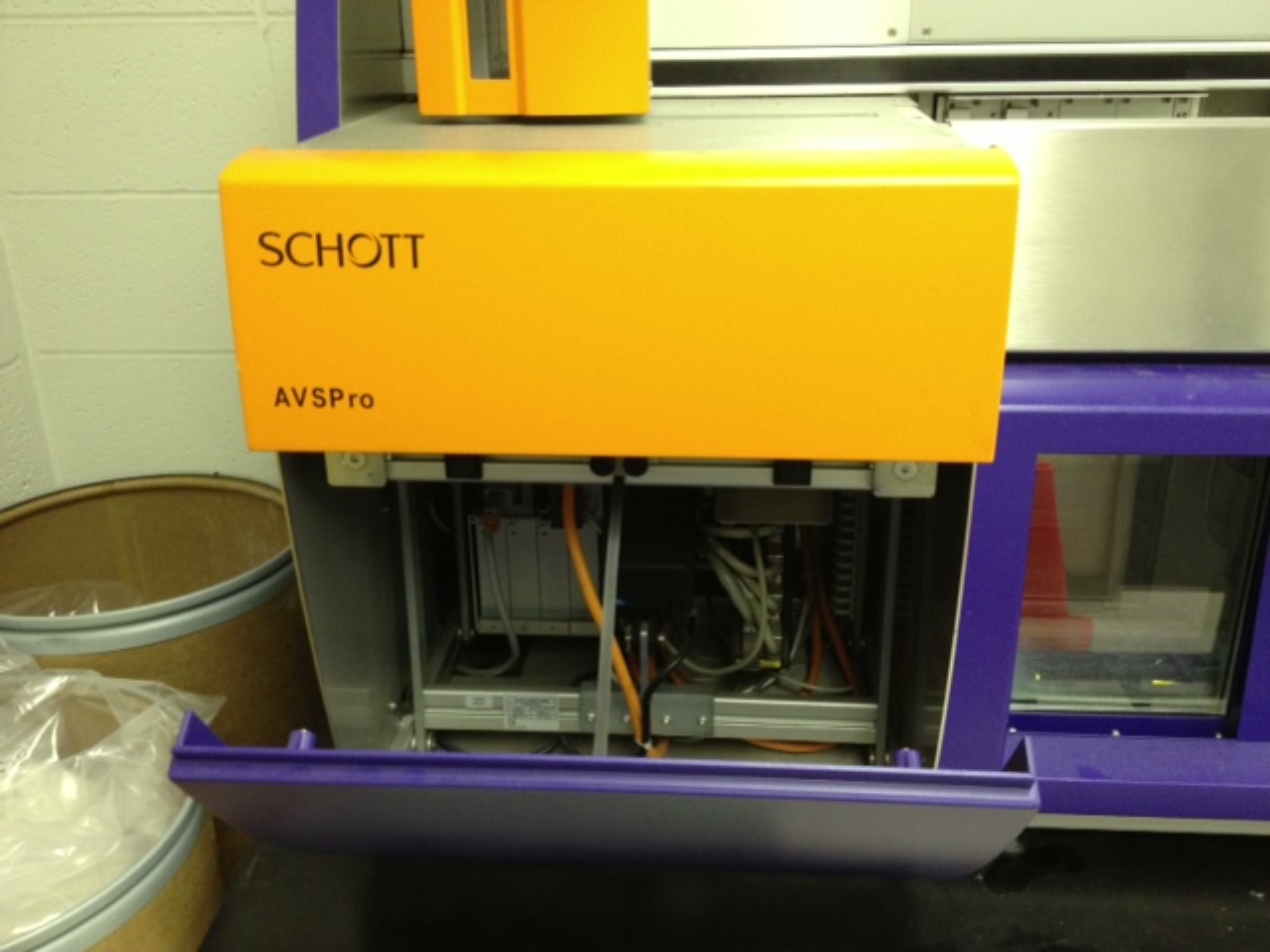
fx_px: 1284
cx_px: 635
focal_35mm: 35
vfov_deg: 40.7
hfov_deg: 52.6
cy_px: 476
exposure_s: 1/20
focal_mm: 4.28
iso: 160
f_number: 2.4
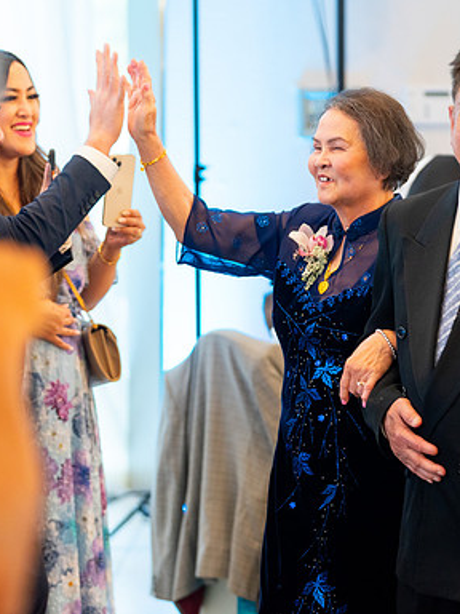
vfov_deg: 13.3
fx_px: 2622
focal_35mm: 148
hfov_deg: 10.0
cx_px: 402
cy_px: 308
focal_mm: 102
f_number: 2.8
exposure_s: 1/125
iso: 800
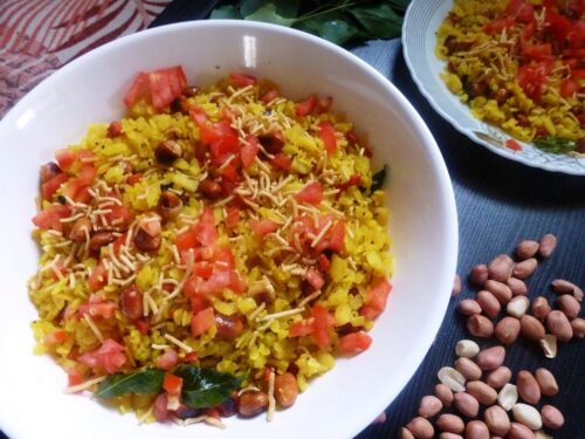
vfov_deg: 56.8
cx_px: 292
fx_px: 406
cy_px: 220
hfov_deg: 71.6
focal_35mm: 24
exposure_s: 1/30
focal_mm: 4.3
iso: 400
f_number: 3.3
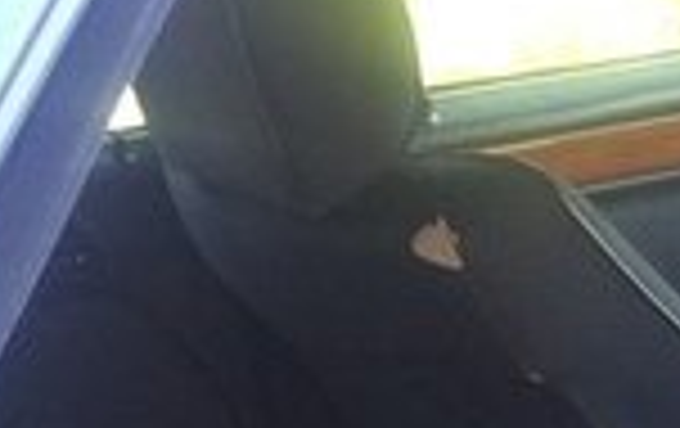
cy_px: 939
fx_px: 2488
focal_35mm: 134
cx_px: 986
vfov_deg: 9.1
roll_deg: +2.6
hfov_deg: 14.6
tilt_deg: -30.8
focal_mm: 4.15
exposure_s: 1/50
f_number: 2.2
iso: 50
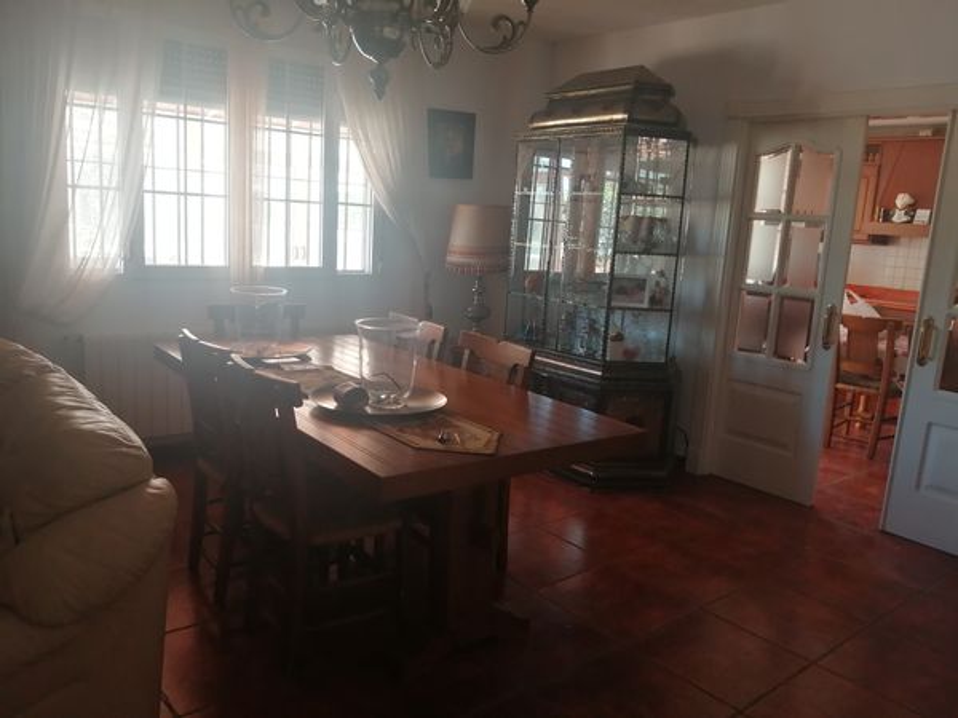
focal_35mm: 26
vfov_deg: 53.1
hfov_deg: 67.3
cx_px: 479
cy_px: 359
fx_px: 720
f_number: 1.8
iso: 125
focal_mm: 3.64
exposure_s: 1/33.3
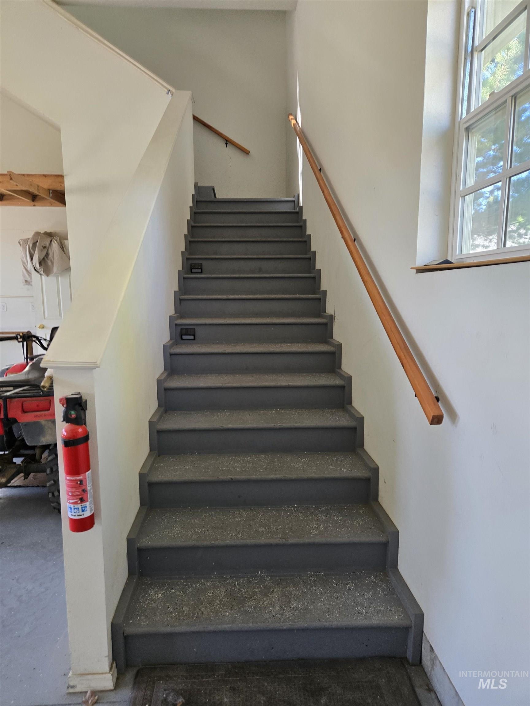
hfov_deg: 58.9
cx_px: 265
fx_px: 470
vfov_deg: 73.9
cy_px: 353
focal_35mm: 23
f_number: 1.8
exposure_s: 1/180
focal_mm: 5.4
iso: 200
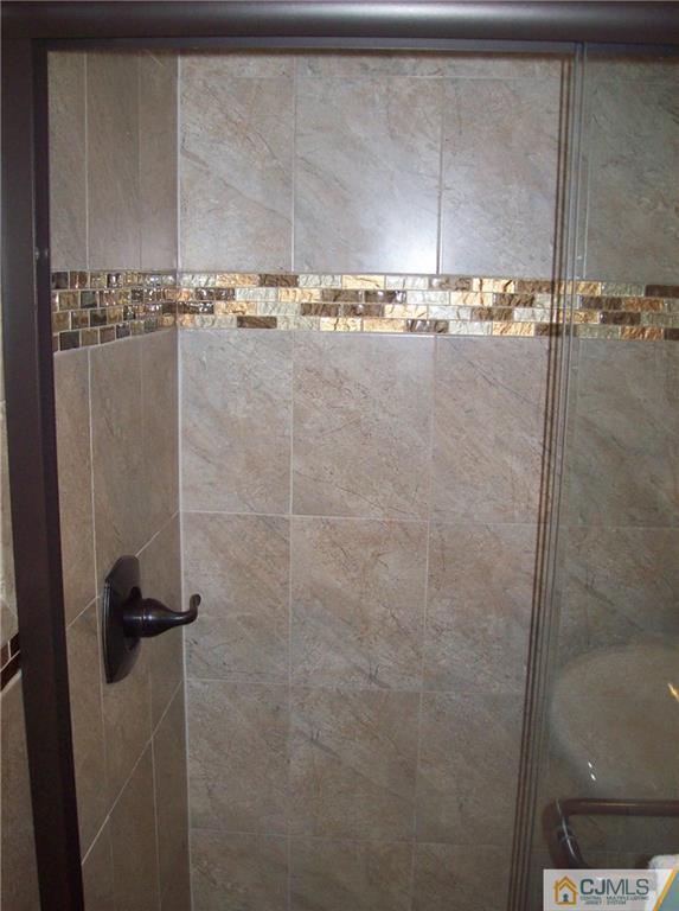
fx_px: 945
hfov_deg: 39.5
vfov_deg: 51.4
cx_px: 340
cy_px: 456
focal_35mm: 36
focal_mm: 6
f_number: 2.7
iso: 200
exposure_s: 1/64
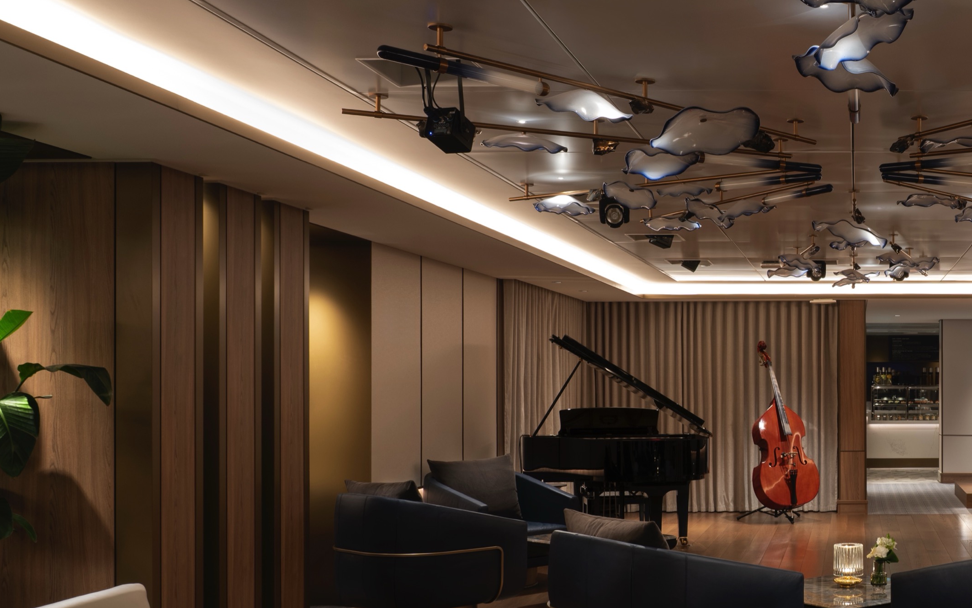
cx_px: 844
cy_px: 390
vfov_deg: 27.9
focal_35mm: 46
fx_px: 1218
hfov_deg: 40.7
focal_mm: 24
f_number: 11
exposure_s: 2
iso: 100
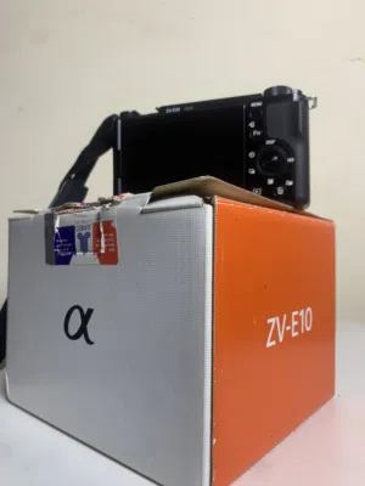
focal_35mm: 26
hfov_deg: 53.1
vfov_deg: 67.3
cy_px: 243
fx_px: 366
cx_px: 182
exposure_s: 1/121
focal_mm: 4.25
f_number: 1.8
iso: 50
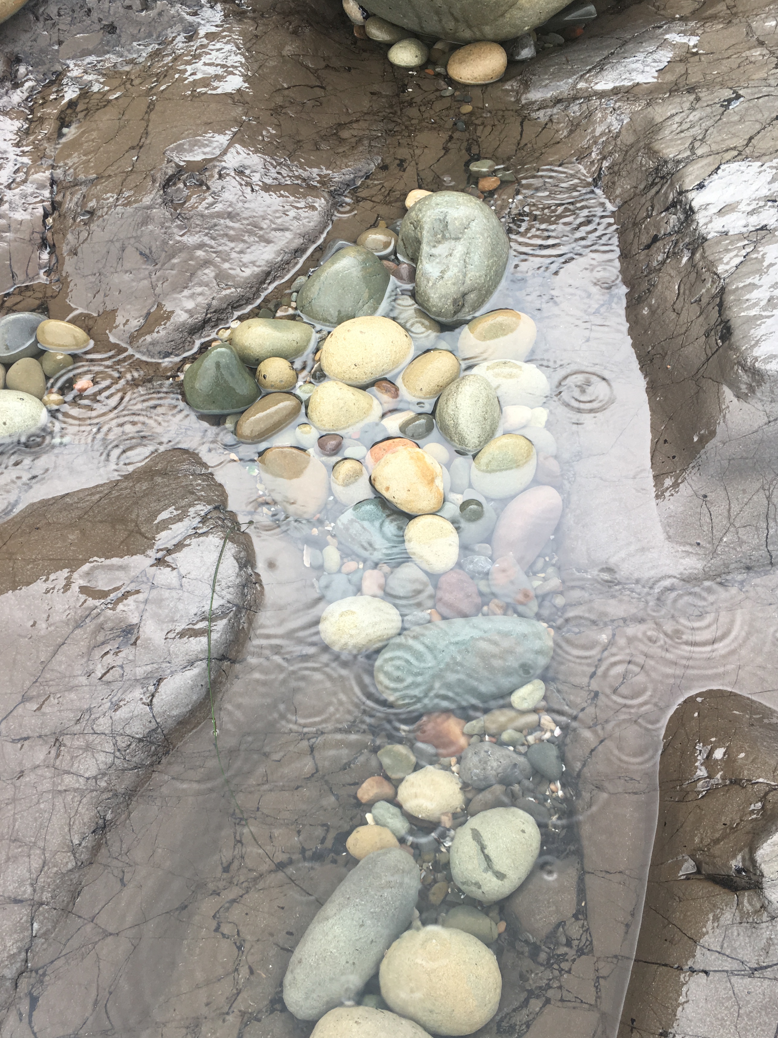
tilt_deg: -55.1
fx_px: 1019
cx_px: 365
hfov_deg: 41.8
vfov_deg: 53.8
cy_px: 593
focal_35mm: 34
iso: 25
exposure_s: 1/60
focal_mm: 4.15
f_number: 2.2
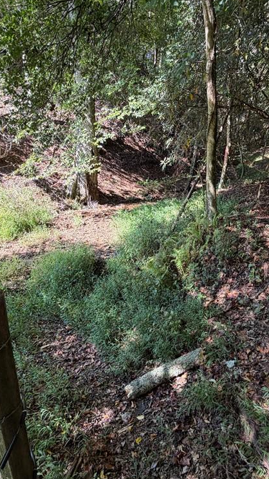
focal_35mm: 21
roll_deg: -4.6
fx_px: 267
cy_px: 238
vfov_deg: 83.9
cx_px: 167
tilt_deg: -16.0
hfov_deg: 53.0
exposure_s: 1/121
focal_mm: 2.22
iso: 64
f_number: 2.2
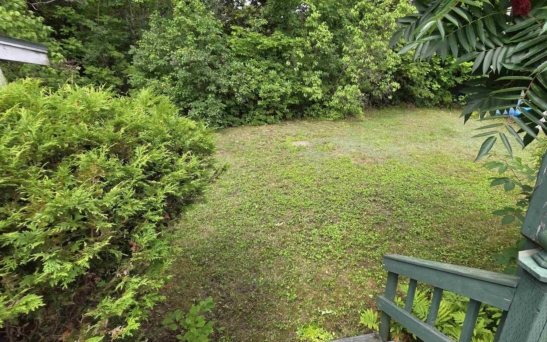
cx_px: 319
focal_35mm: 17
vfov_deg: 67.9
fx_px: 253
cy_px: 162
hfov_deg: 93.5
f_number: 1.9
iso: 40
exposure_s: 1/490
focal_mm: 2.2
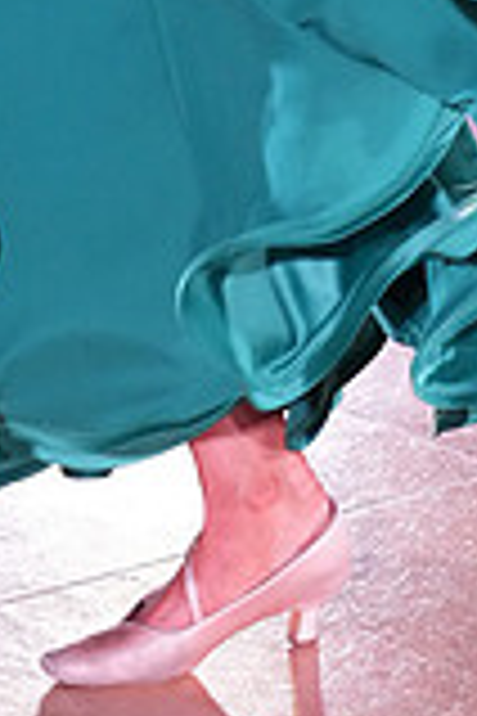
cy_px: -513
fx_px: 3120
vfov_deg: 12.2
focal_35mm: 157
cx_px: 529
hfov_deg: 8.7
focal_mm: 43
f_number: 5
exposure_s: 1/400
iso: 6400
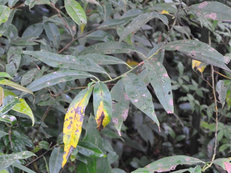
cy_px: 230
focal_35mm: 100
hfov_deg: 19.6
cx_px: 90
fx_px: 667
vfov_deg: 14.1
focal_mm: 24
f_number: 4.5
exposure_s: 1/20
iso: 400
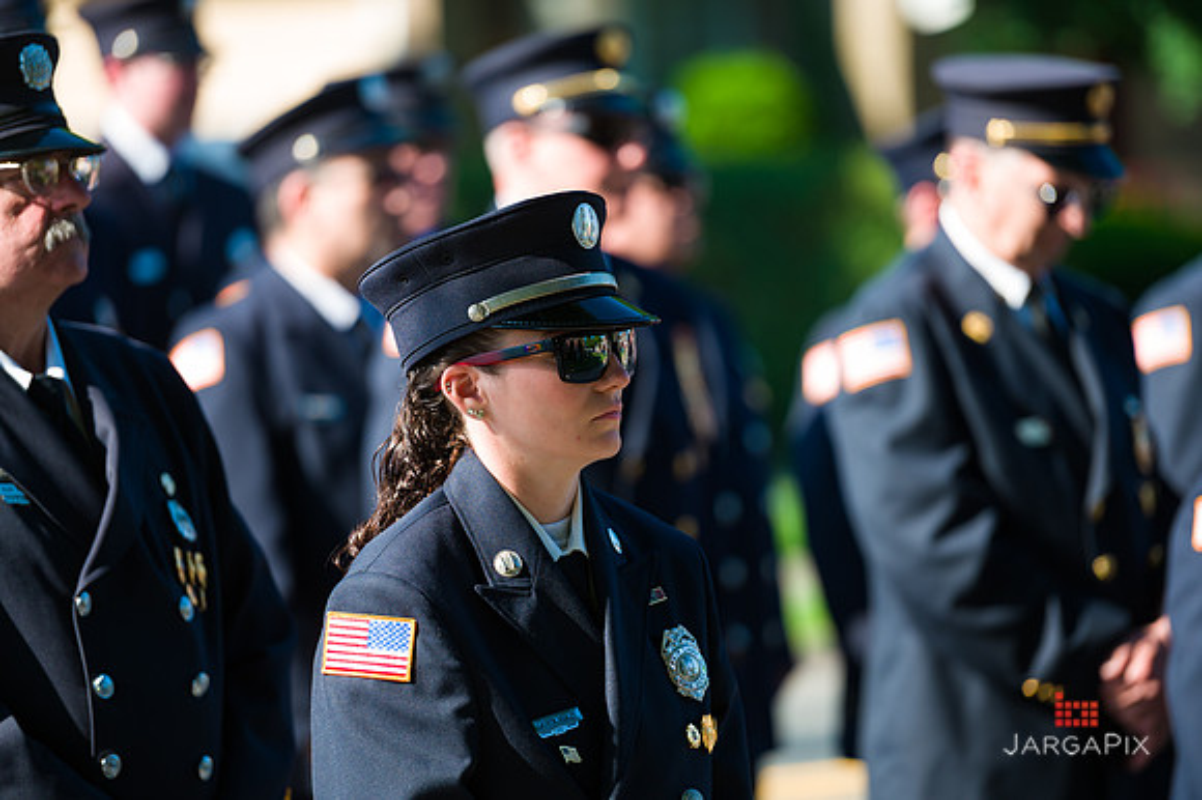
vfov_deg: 6.9
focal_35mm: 200
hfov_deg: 10.3
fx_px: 6674
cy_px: 400
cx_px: 601
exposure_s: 1/800
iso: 200
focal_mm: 200
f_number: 3.2
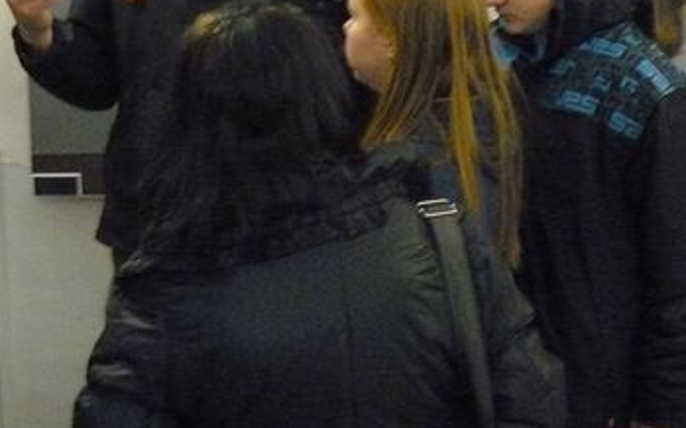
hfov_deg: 28.7
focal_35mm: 70
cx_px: 562
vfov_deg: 18.4
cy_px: 71
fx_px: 1308
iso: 800
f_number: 2.8
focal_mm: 6
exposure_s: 1/20
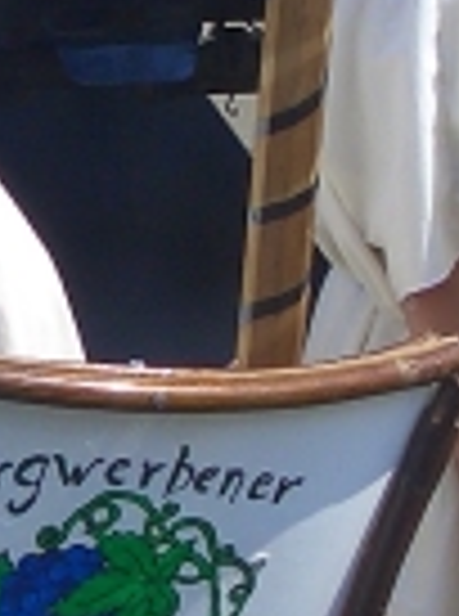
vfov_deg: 12.1
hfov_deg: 9.0
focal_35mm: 164
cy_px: 297
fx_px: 2913
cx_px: 0
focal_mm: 5.8
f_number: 4.3
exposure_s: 1/500
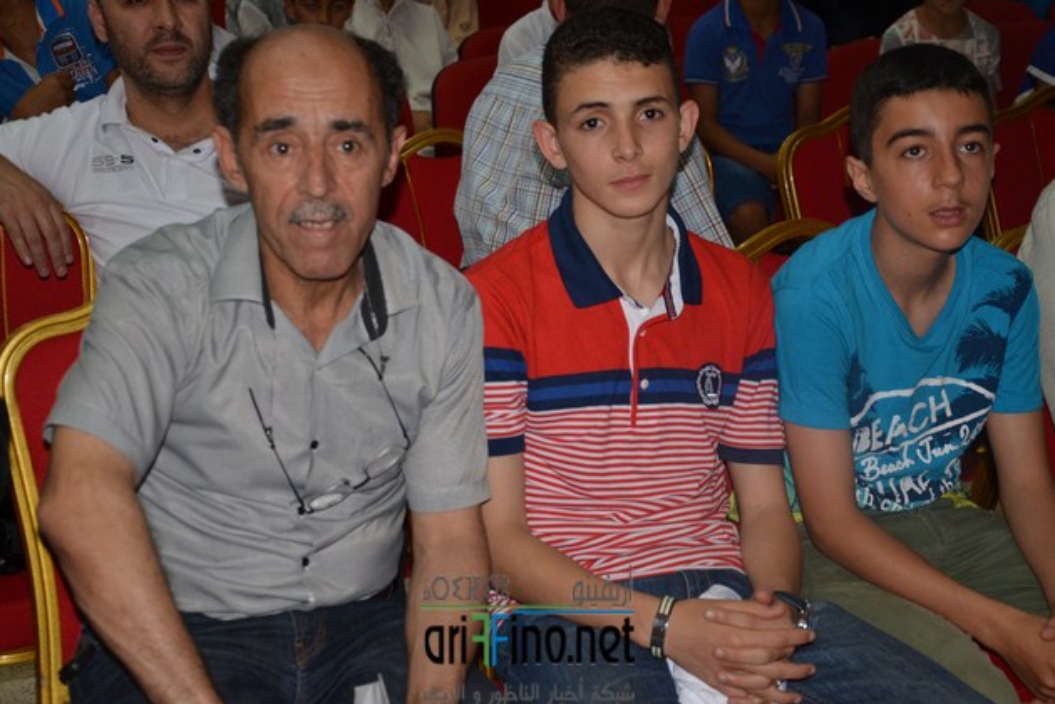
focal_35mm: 76
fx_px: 2227
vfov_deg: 17.9
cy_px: 352
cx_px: 528
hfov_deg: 26.7
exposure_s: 1/60
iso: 800
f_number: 5
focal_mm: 50
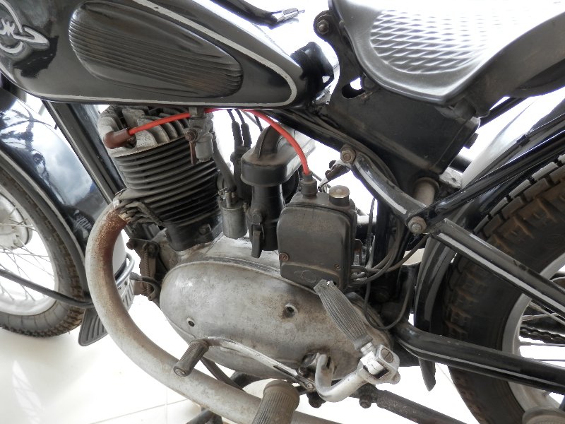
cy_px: 212
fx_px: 408
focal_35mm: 25
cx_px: 282
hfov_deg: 69.4
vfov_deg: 54.9
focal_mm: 4.5
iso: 80
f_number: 3
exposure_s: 1/50
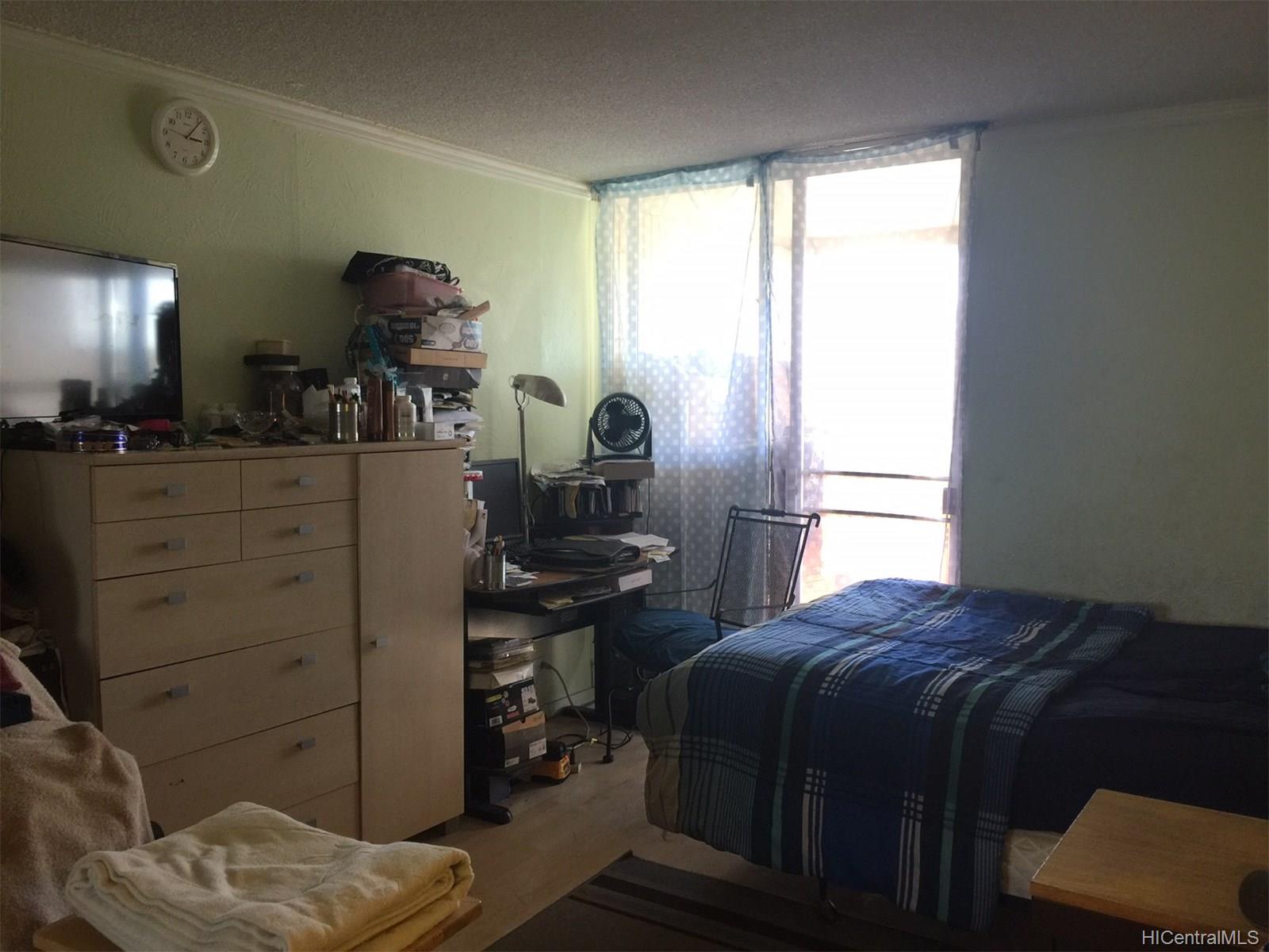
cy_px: 476
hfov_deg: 61.7
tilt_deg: -4.0
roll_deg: -1.2
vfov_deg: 48.2
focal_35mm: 29
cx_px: 634
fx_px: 1063
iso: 50
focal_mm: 4.15
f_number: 2.2
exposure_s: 1/30
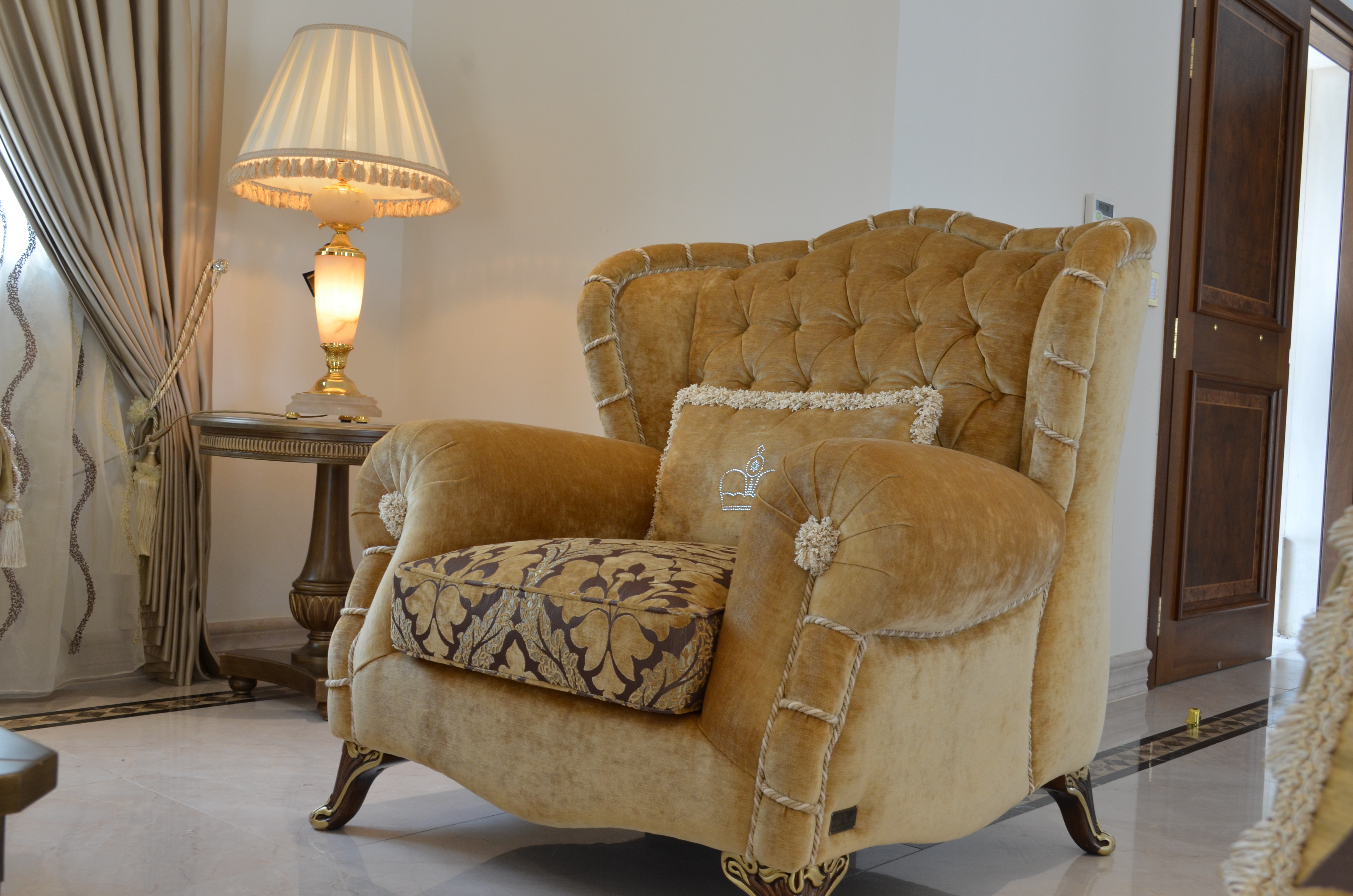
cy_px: 448
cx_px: 676
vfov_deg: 36.7
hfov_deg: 53.2
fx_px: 1350
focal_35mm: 36
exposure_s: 1/8
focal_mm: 24
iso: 500
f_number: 9
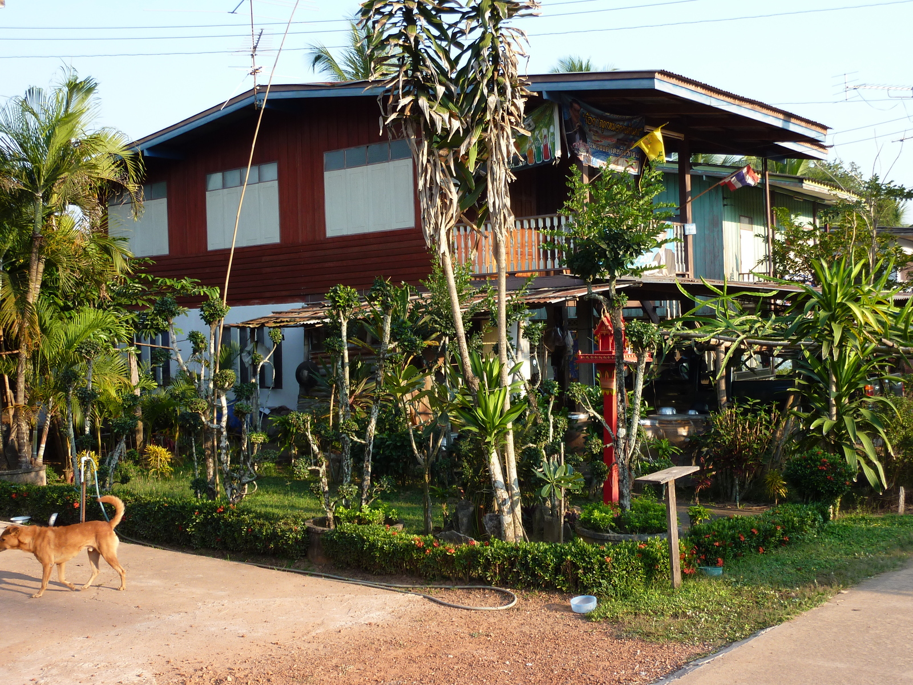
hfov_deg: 44.8
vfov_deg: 34.3
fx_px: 1108
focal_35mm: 42
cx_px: 456
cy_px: 342
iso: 80
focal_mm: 6.9
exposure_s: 1/160
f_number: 4
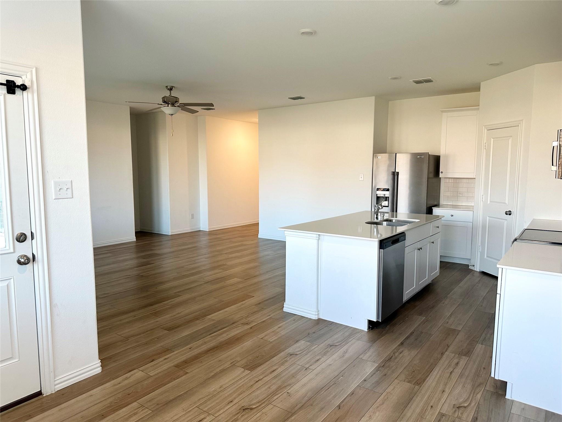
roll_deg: -0.5
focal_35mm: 24
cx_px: 281
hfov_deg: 71.6
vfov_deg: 56.8
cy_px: 211
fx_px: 390
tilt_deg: -5.7
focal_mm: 6.86
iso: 160
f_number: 1.78
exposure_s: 1/120
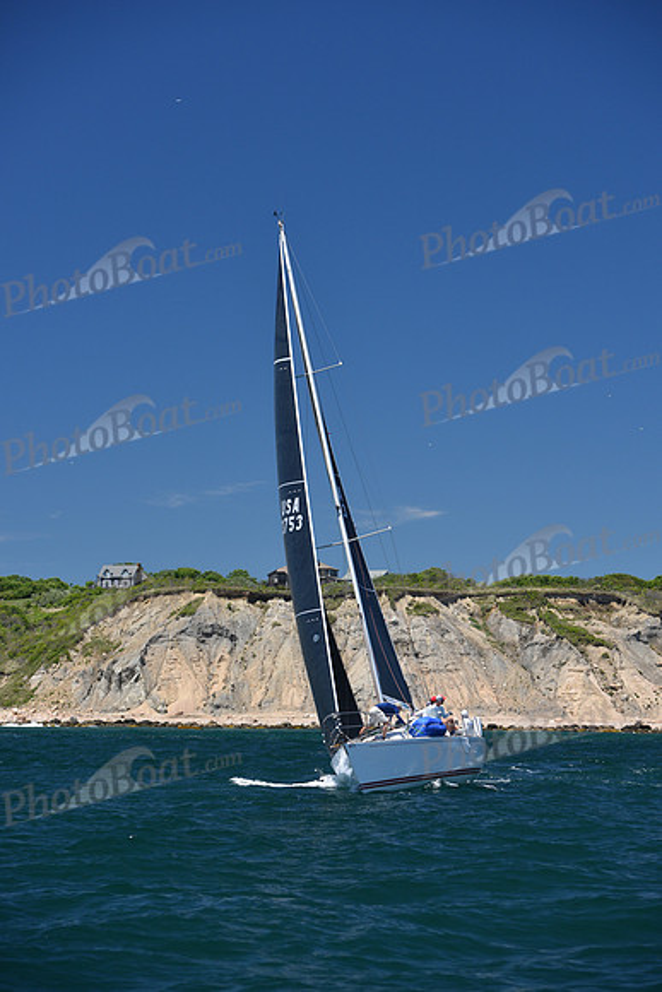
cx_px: 331
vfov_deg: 20.8
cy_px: 496
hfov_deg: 14.0
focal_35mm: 98
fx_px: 2701
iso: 250
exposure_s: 1/800
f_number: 5
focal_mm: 98
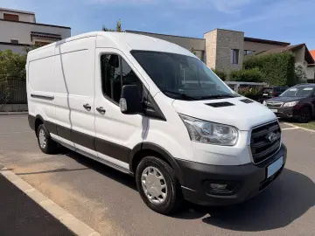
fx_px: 218
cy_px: 118
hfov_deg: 71.6
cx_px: 158
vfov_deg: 56.8
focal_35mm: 24
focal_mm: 6.76
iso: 80
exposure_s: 1/8130
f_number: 1.78
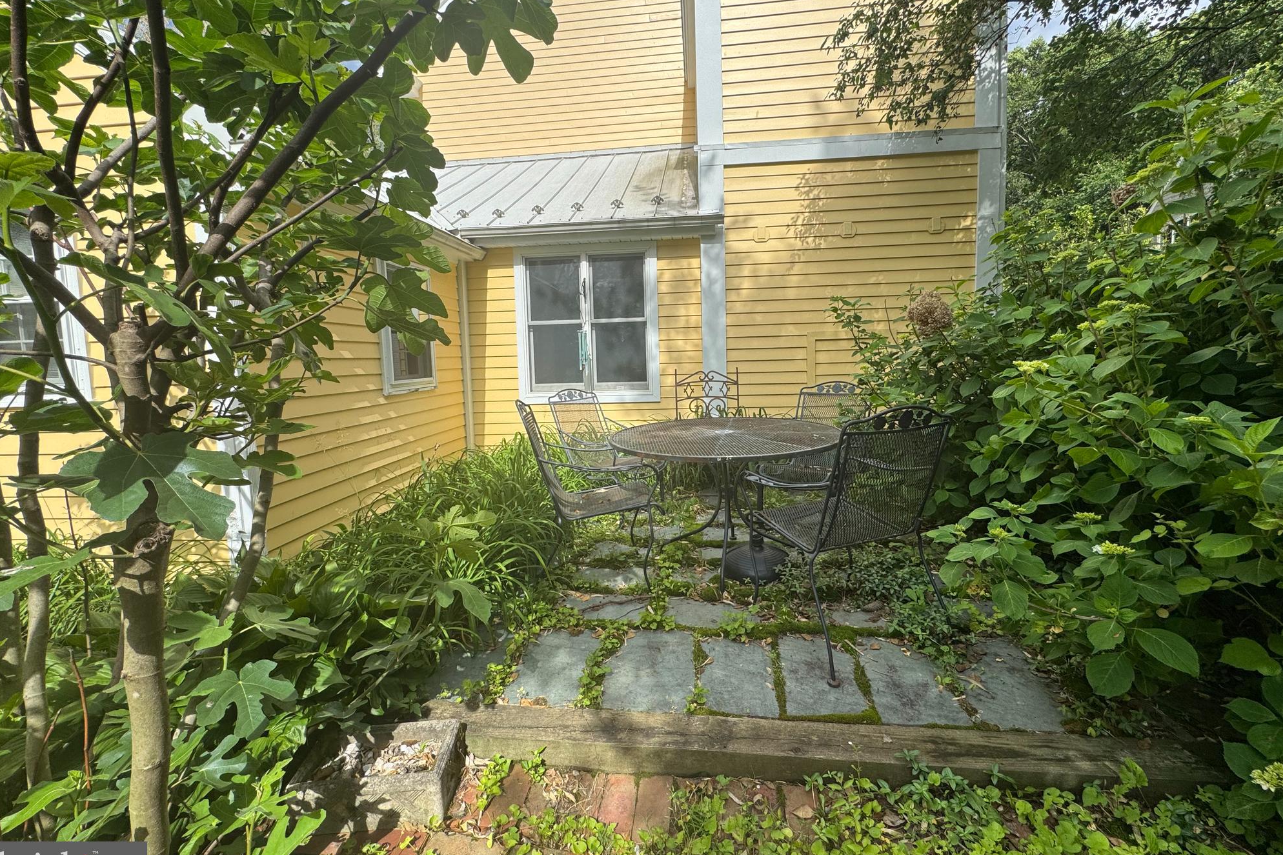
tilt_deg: -5.1
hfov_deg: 100.4
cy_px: 399
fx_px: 535
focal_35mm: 15
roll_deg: +1.3
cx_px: 647
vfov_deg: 77.2
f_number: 2.2
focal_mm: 2.22
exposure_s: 1/1198
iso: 50
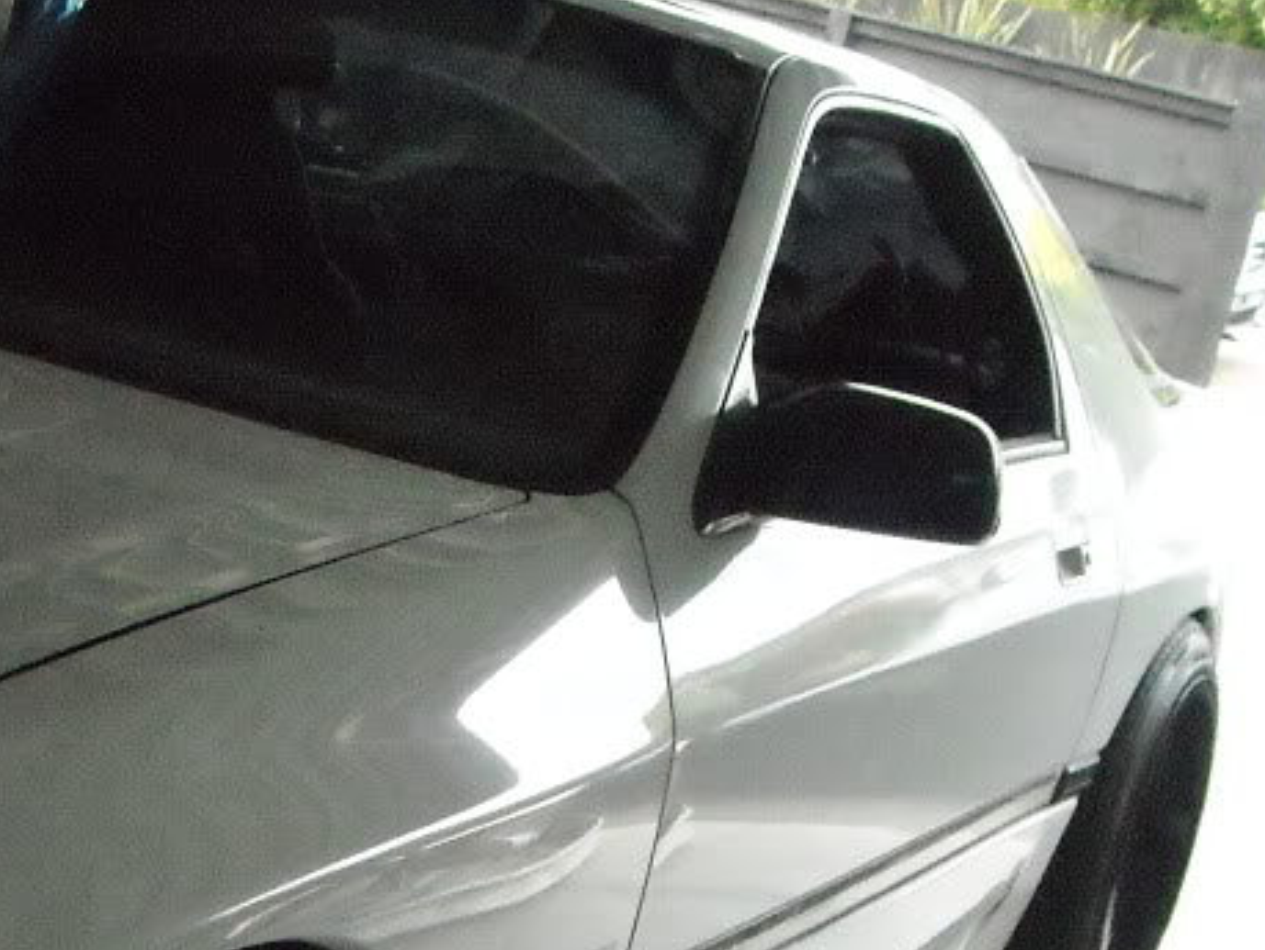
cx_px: 320
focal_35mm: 78
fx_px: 2853
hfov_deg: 24.7
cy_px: 914
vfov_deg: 18.5
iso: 800
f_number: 2.8
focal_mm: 5.7
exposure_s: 1/114
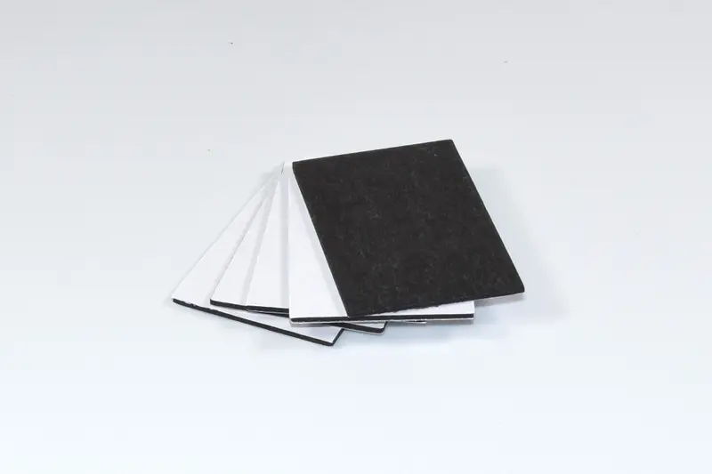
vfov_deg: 35.5
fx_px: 741
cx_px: 356
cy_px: 237
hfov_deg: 51.3
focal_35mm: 38
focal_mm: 25
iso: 100
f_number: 13
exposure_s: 1/40
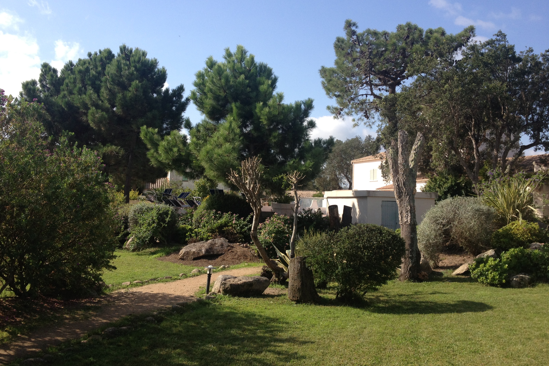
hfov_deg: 51.9
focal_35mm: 37
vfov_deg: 35.9
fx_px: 564
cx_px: 275
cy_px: 182
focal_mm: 4.28
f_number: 2.4
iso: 64
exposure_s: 1/1175
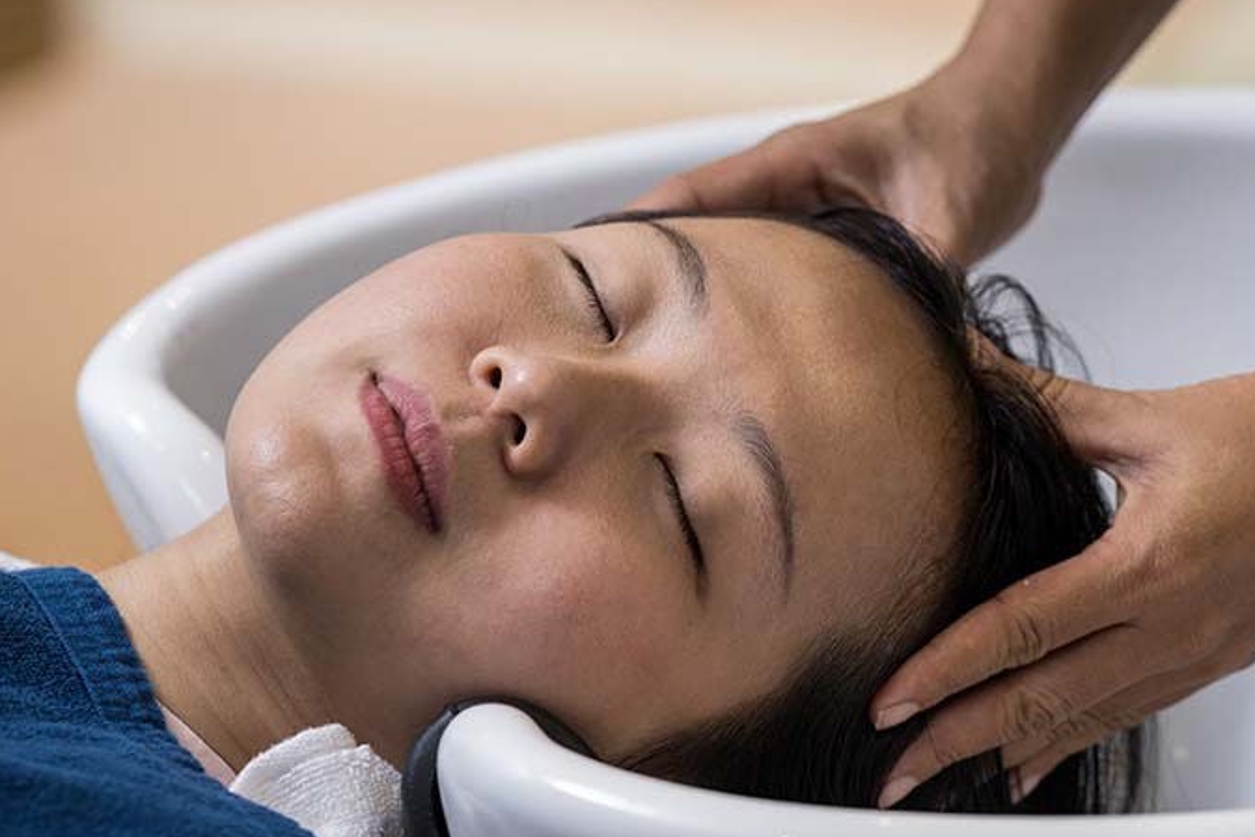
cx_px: 757
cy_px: 336
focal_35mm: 221
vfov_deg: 6.2
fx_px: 7705
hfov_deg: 9.3
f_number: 4.5
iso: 2000
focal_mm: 155
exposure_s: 1/200
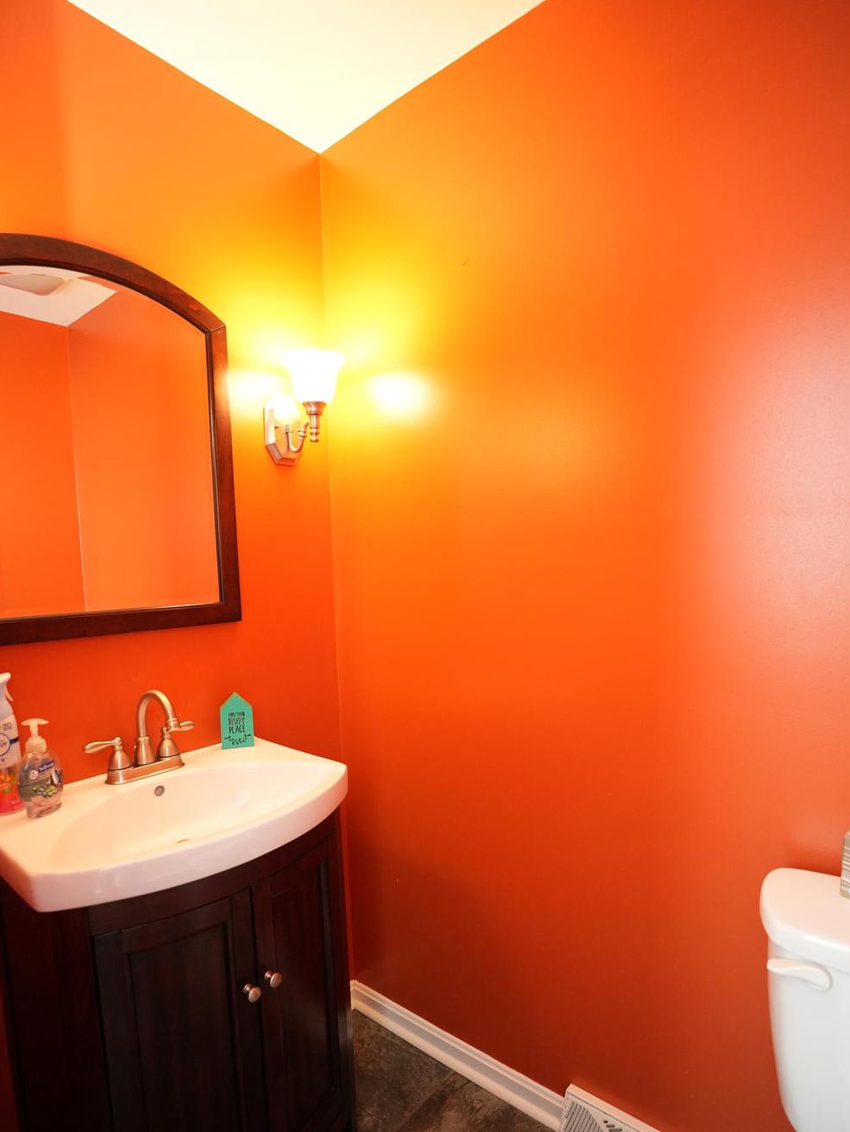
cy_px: 625
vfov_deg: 84.0
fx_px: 626
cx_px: 427
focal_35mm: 19
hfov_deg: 68.4
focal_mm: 17.1
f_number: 2.8
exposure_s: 1/60
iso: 2500
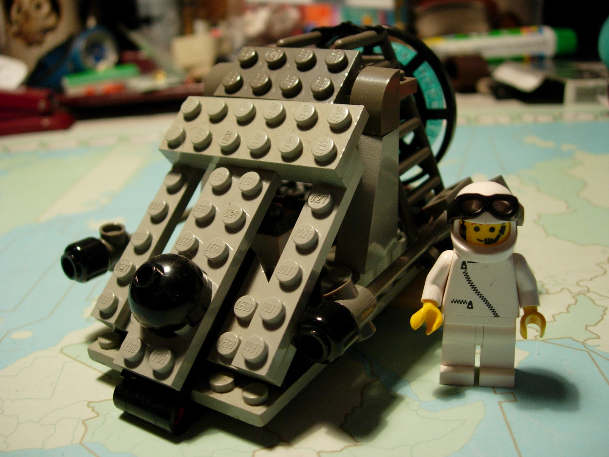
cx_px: 304
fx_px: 669
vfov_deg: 37.7
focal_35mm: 38
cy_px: 228
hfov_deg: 49.0
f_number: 2.8
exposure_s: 1/32
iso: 137
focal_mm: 7.8
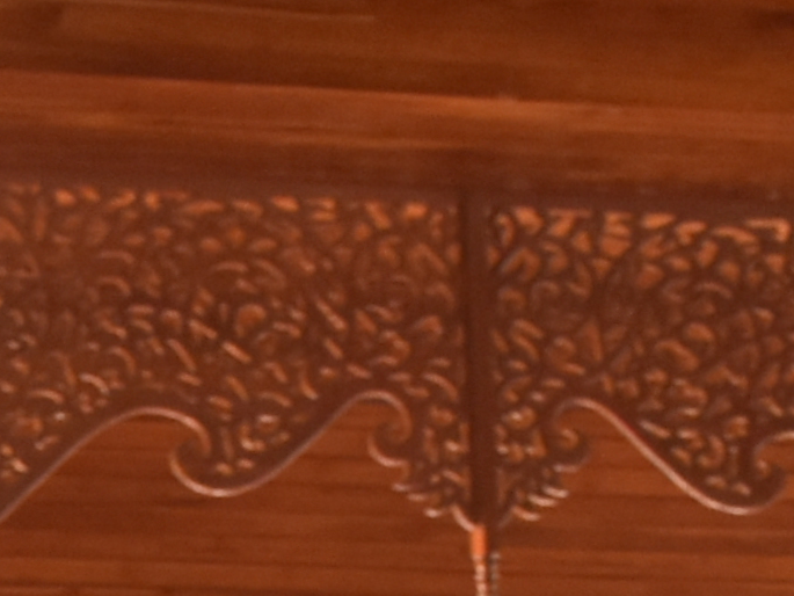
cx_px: -1557
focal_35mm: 278
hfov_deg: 6.5
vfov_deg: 5.2
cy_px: 1431
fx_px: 6378
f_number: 5
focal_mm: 22
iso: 800
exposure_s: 1/100
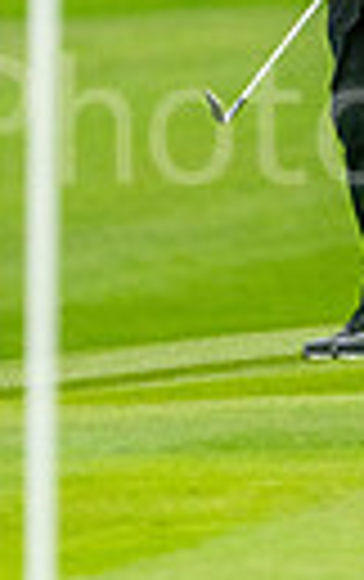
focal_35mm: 1601
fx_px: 25327
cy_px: -58
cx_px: 454
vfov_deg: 1.3
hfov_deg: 0.8
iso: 800
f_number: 4
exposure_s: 1/2000
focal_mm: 300
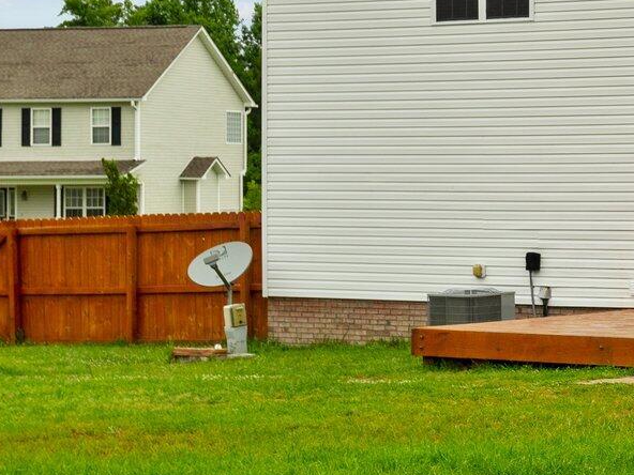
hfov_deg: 13.9
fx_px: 2436
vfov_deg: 11.0
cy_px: -67
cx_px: 968
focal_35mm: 133
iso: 160
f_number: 8
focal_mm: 40
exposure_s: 1/400
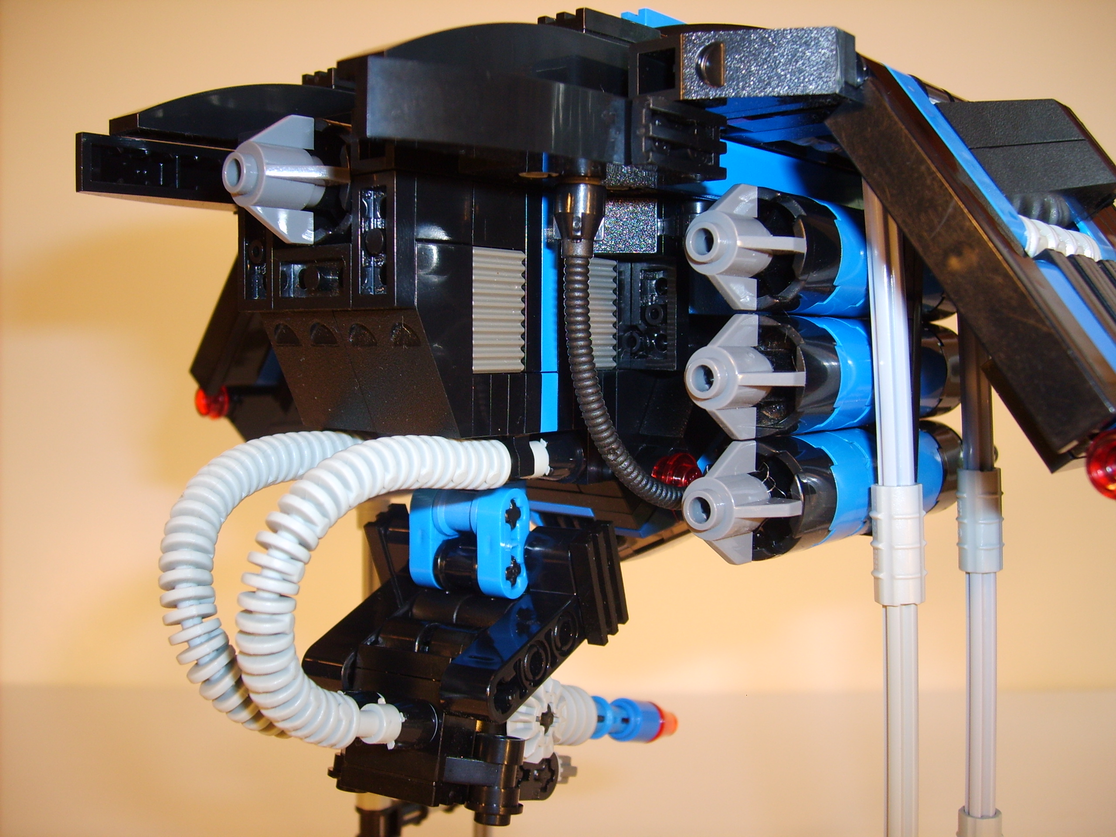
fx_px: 1128
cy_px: 418
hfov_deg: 52.6
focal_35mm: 35
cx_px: 558
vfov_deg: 40.7
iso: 63
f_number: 2.8
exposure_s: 1/30
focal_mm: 5.8
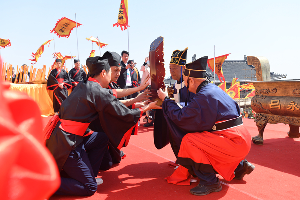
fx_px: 292
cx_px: 150
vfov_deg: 37.8
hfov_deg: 54.4
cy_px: 100
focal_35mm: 35
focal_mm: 35
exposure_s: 1/200
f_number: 7.1
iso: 125
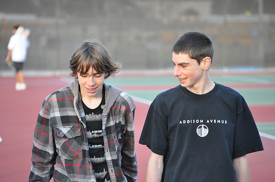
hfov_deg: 9.5
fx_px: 1659
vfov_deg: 6.3
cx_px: 138
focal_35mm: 218
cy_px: 91
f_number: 5
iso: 1600
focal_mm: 145
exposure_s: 1/400
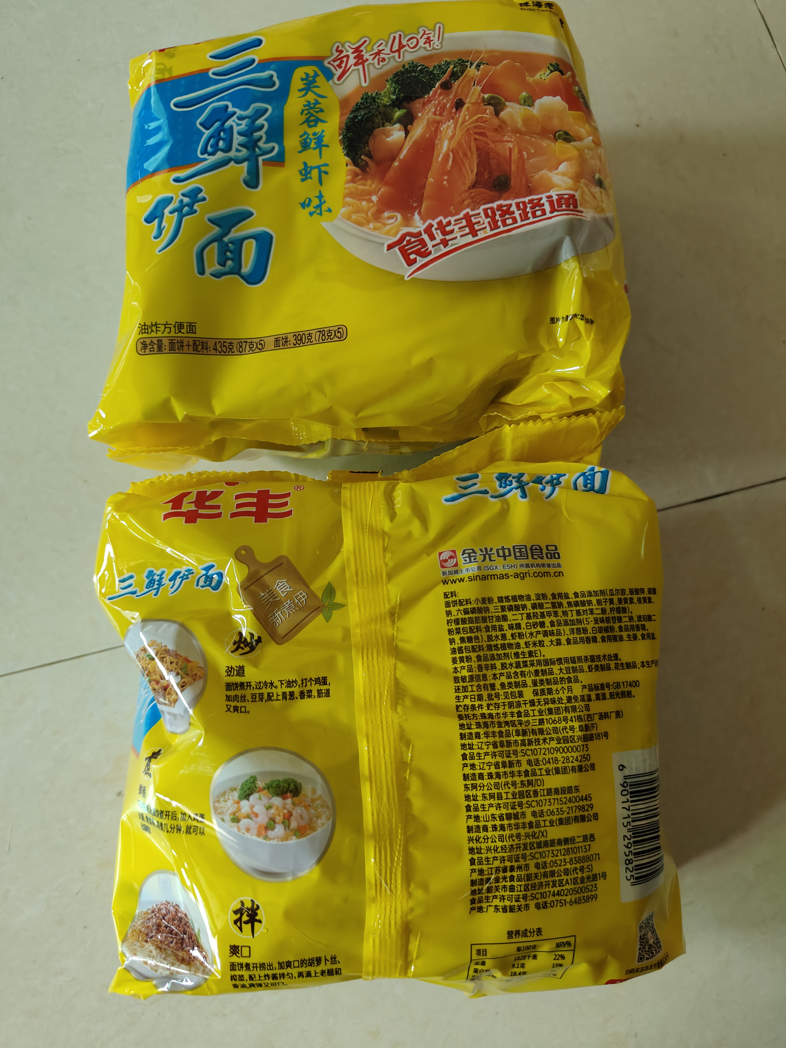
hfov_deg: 56.8
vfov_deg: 71.6
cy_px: 524
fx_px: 727
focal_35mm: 24
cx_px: 393
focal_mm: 5.59
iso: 500
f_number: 1.8
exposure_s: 1/50
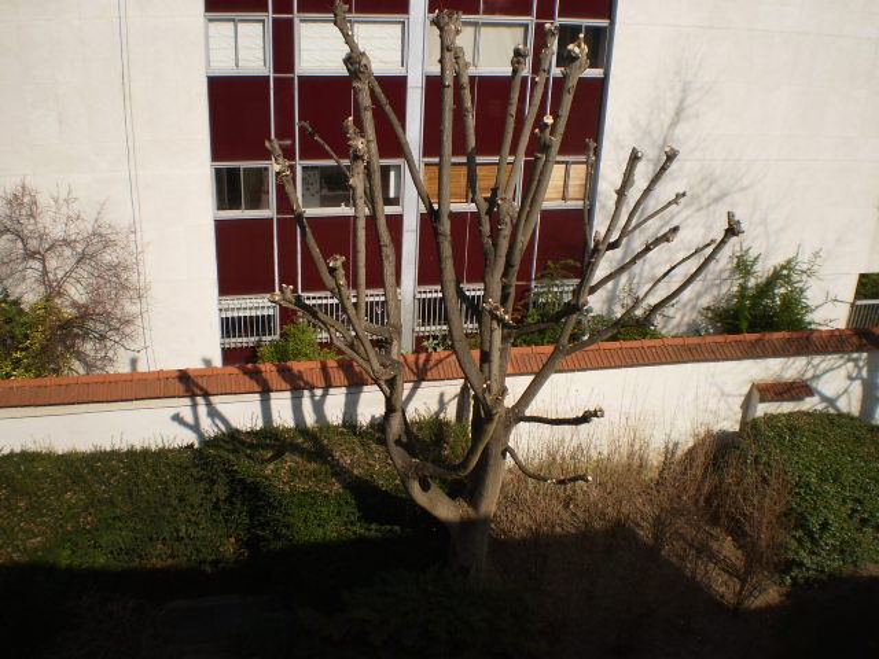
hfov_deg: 51.4
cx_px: 440
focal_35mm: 36
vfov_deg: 39.7
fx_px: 914
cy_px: 330
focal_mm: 6.3
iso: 64
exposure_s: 1/1000
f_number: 4.6
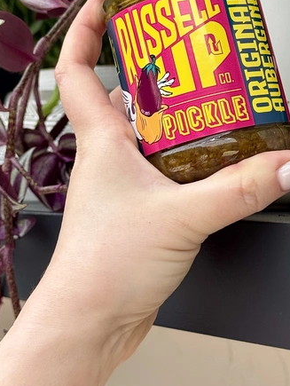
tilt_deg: +5.7
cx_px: 234
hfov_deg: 15.2
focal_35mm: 97
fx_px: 1082
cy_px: 79
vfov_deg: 20.0
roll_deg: -0.2
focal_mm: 6.76
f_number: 1.78
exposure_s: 1/144
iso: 80
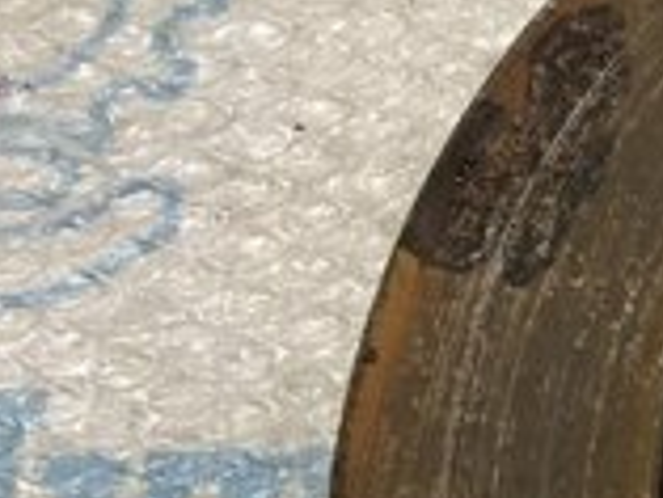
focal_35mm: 114
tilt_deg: -73.1
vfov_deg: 12.8
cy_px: 561
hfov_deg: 14.5
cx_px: 1296
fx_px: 2185
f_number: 1.8
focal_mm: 4
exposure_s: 1/33
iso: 40
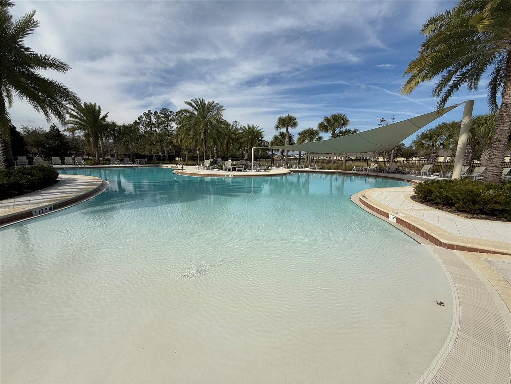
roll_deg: -1.1
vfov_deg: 85.7
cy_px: 192
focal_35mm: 14
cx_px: 256
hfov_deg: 102.1
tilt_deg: -9.0
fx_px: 207
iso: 50
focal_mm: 2.22
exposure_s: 1/4149
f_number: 2.2
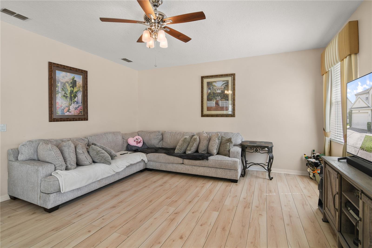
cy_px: 124
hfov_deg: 96.7
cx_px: 186
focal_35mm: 16
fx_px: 165
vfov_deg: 73.7
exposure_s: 1/1.67
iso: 100
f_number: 8
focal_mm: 11
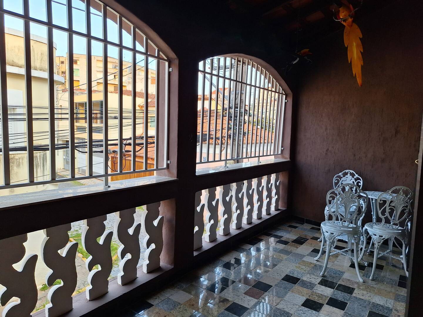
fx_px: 281
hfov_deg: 73.9
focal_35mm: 23
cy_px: 158
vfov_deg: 58.9
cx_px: 212
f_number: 1.8
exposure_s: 1/149
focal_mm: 5.54
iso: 40
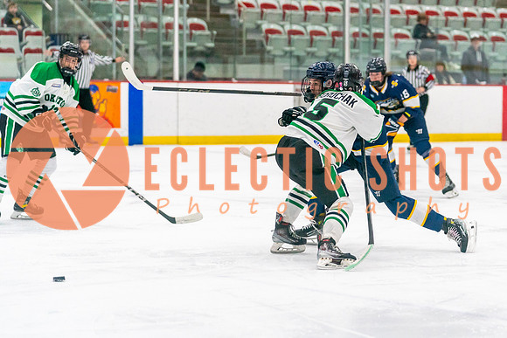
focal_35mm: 139
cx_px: 318
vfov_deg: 9.9
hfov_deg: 14.8
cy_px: 169
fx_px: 1953
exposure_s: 1/1600
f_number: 2.8
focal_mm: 100
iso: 4000
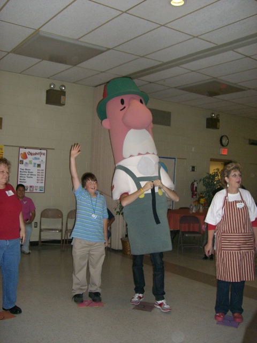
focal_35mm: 38
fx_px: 376
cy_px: 172
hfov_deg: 37.7
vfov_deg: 49.0
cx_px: 128
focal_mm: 6.2
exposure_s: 1/60
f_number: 2.7
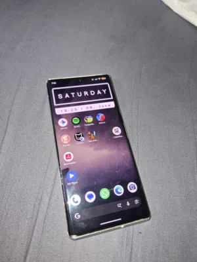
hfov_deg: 58.9
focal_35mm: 23
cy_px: 131
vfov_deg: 73.9
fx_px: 175
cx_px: 98
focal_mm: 5.4
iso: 125
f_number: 1.8
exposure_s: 1/19
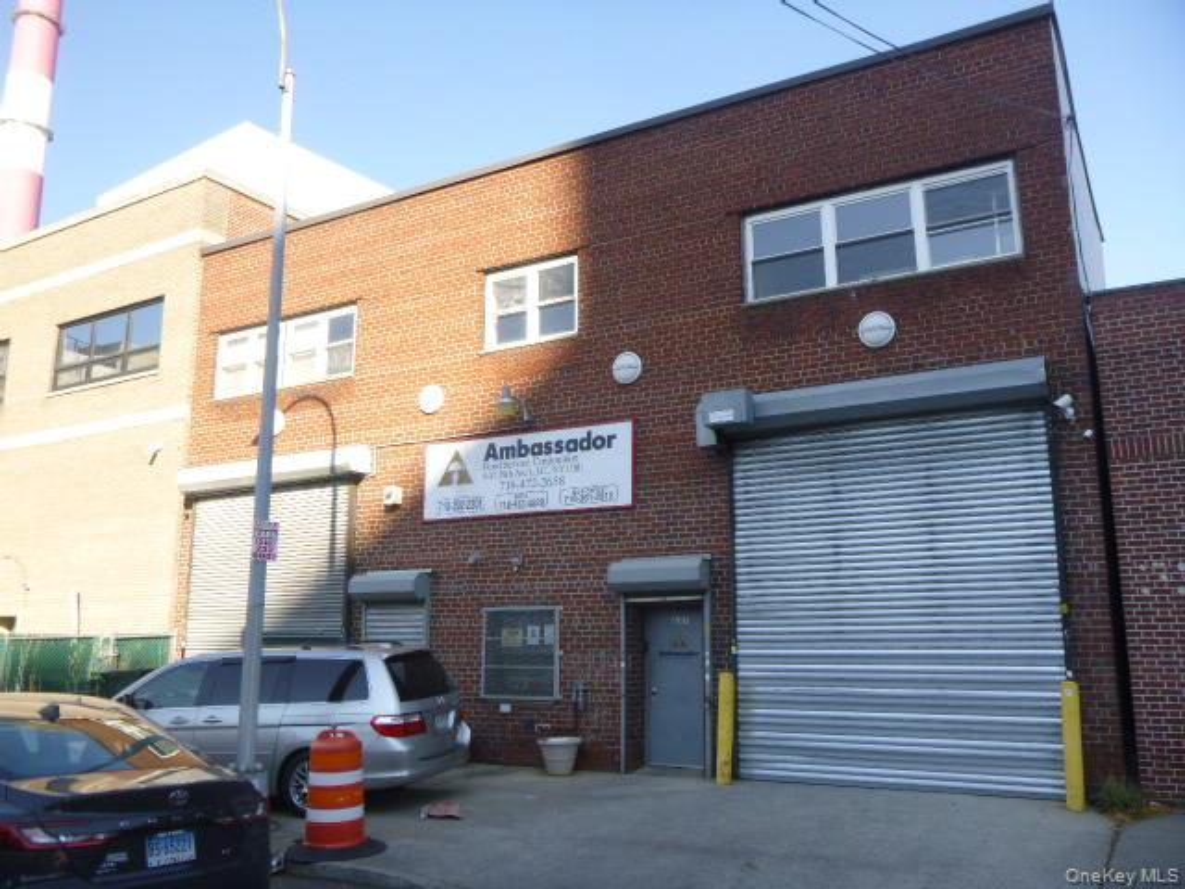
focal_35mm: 29
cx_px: 592
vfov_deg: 48.2
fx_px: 993
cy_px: 444
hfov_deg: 61.7
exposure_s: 1/160
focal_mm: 5.2
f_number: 4.1
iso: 100
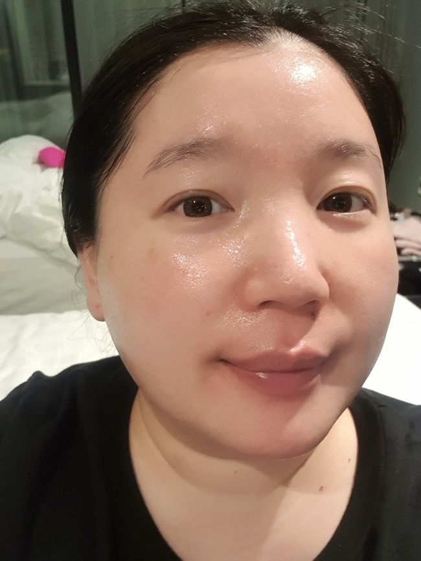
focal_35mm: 31
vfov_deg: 58.4
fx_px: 503
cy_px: 280
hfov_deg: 45.4
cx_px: 210
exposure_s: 1/24
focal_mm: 2.92
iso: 320
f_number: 1.7
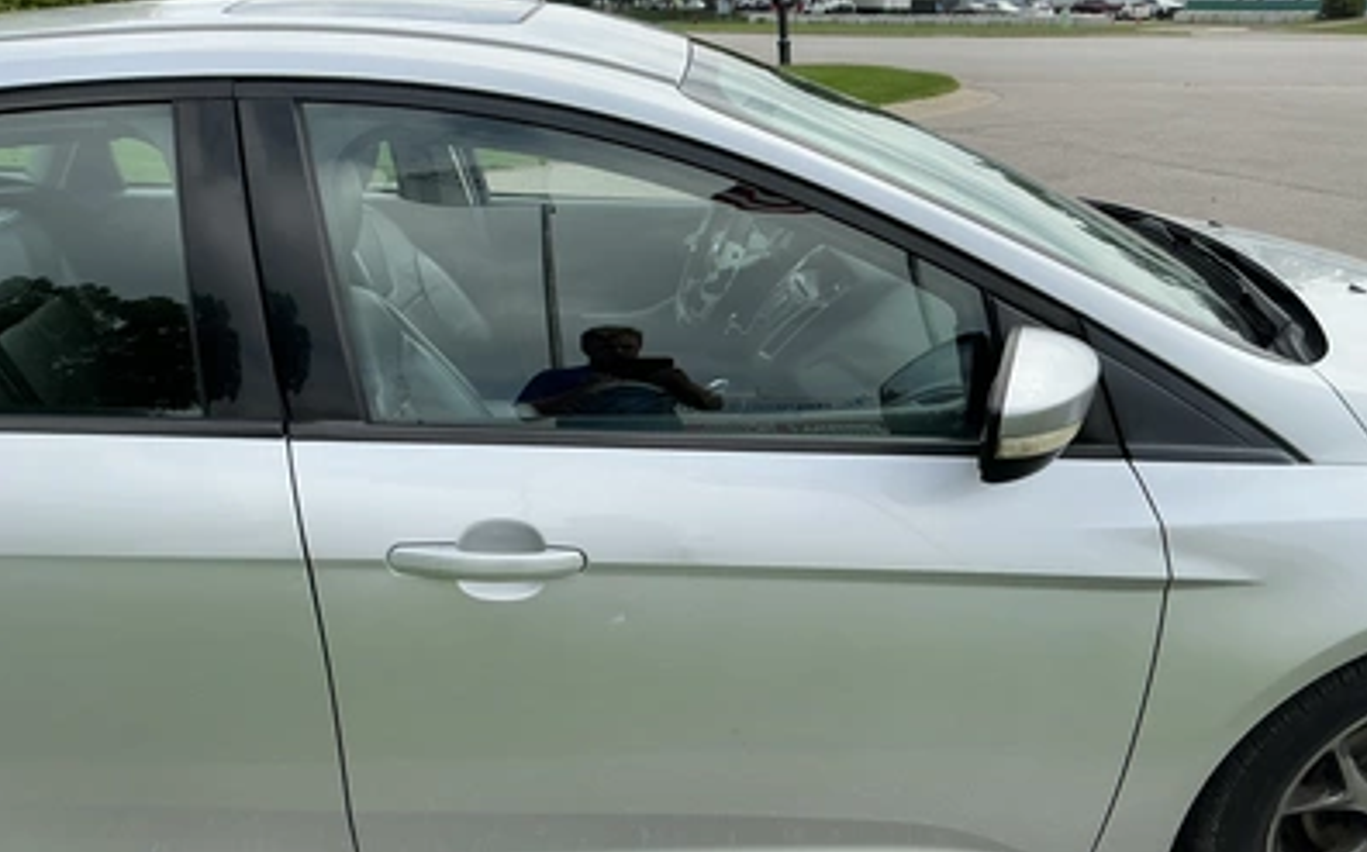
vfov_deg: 41.7
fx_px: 1117
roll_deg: +1.8
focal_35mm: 30
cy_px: 486
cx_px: 687
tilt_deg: -21.0
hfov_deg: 62.9
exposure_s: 1/1311
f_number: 1.8
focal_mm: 3
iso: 25
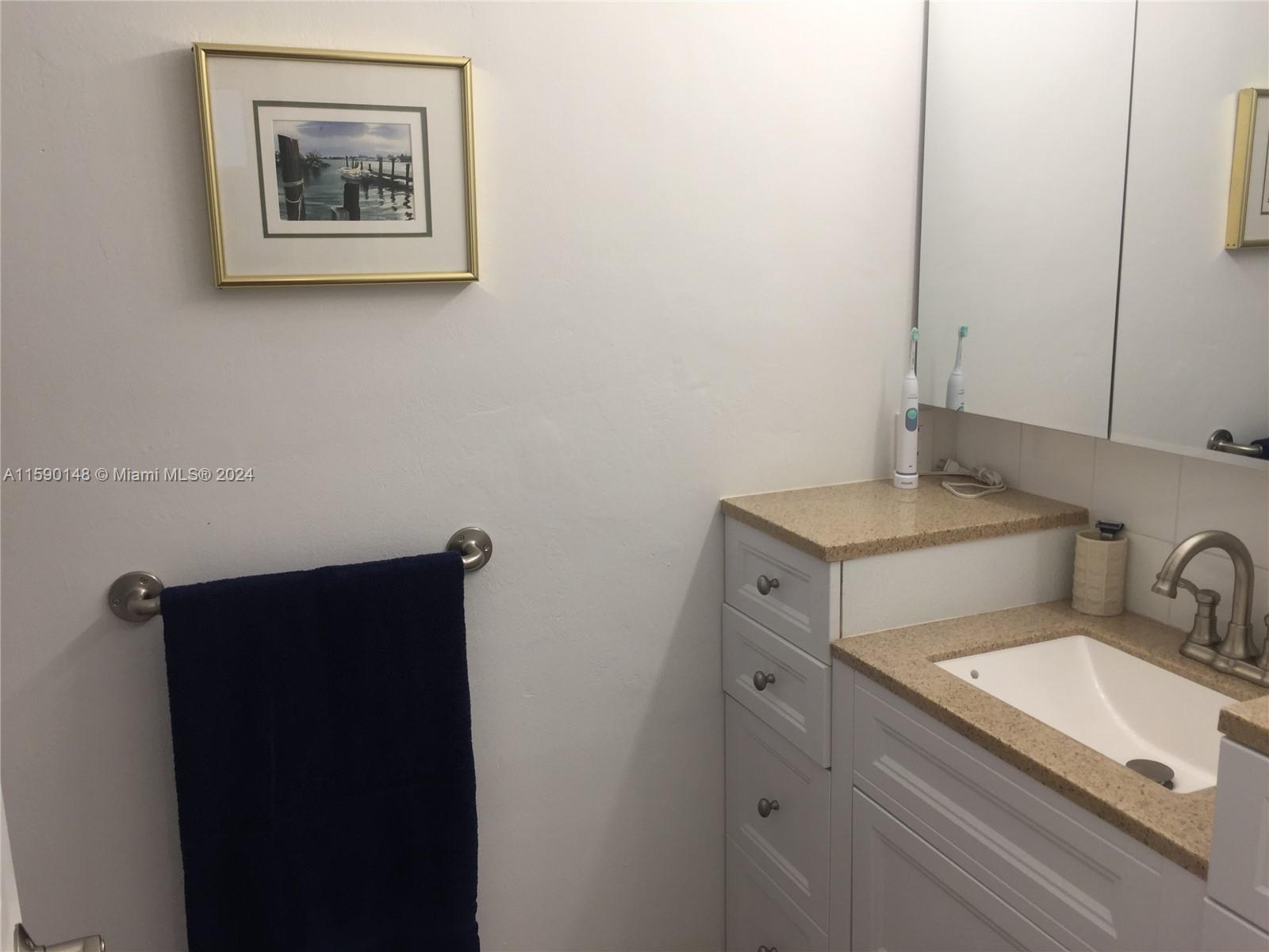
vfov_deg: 48.2
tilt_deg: -13.6
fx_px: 1063
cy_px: 476
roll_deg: +0.1
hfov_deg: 61.7
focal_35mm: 29
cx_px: 634
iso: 32
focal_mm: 4.15
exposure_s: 1/60
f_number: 2.2
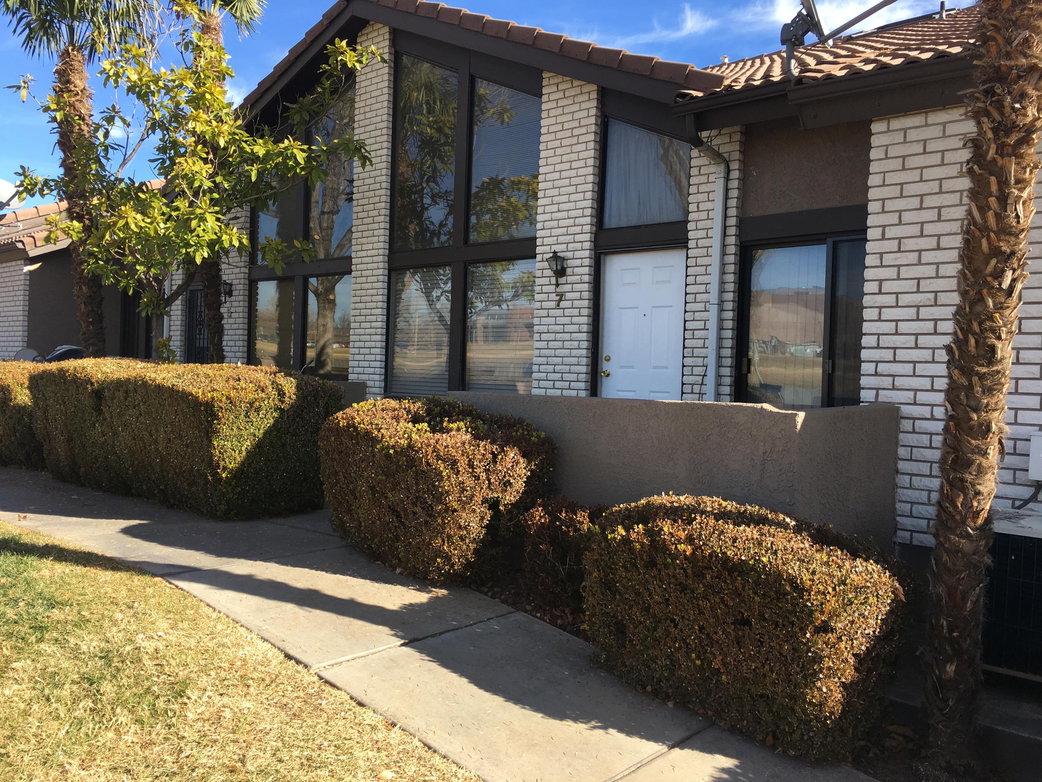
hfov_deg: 61.7
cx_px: 521
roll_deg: -1.4
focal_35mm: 29
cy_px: 391
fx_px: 873
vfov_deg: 48.2
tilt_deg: +0.2
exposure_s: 1/582
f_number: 2.2
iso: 25
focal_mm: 4.15
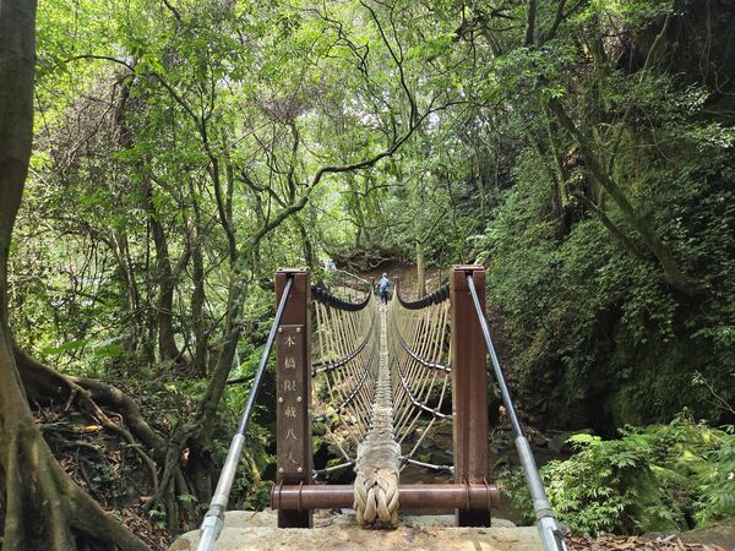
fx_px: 488
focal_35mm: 23
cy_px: 276
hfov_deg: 73.9
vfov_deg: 58.9
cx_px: 368
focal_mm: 5.4
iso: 200
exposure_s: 1/120
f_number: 1.8
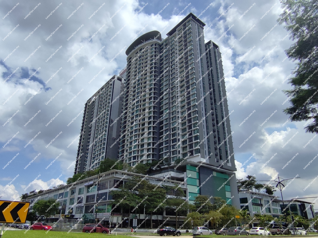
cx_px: 159
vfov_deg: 66.0
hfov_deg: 81.7
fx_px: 184
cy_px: 119
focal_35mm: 20
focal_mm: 1.65
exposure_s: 1/3714
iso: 50
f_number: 2.2
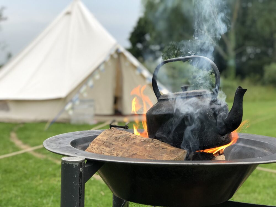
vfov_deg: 25.7
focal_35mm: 57
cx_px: 138
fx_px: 454
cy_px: 104
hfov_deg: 33.8
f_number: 2.8
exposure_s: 1/30
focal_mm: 6.6
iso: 25
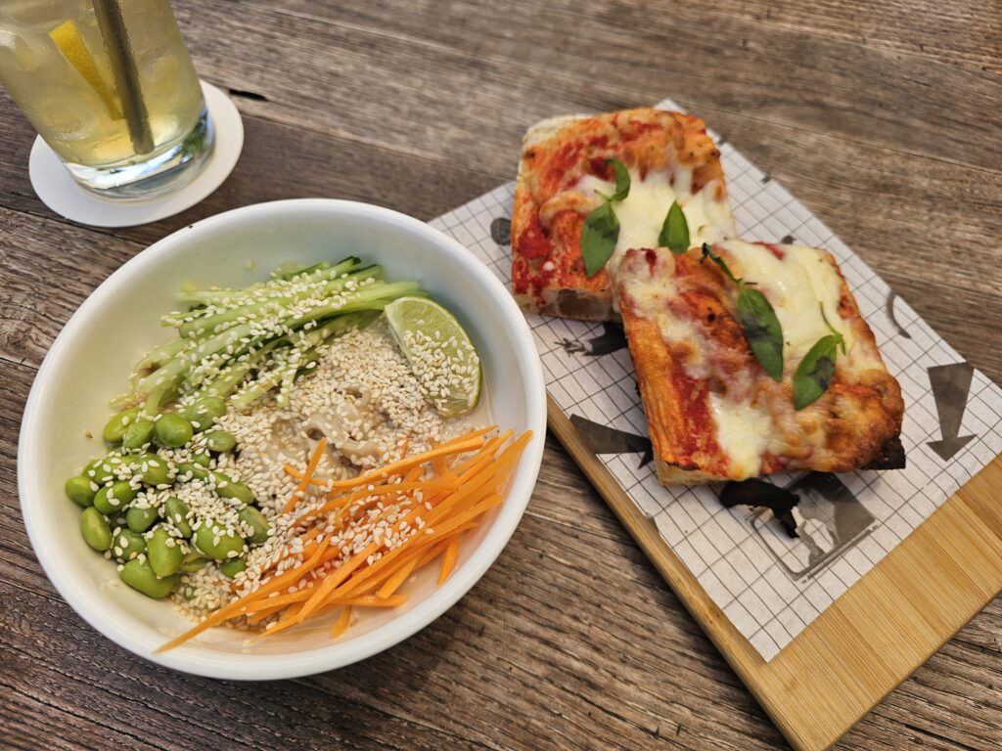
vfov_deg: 58.9
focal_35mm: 23
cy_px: 376
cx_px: 501
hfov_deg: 73.9
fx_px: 666
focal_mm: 6.3
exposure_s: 1/444
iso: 10
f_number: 1.7
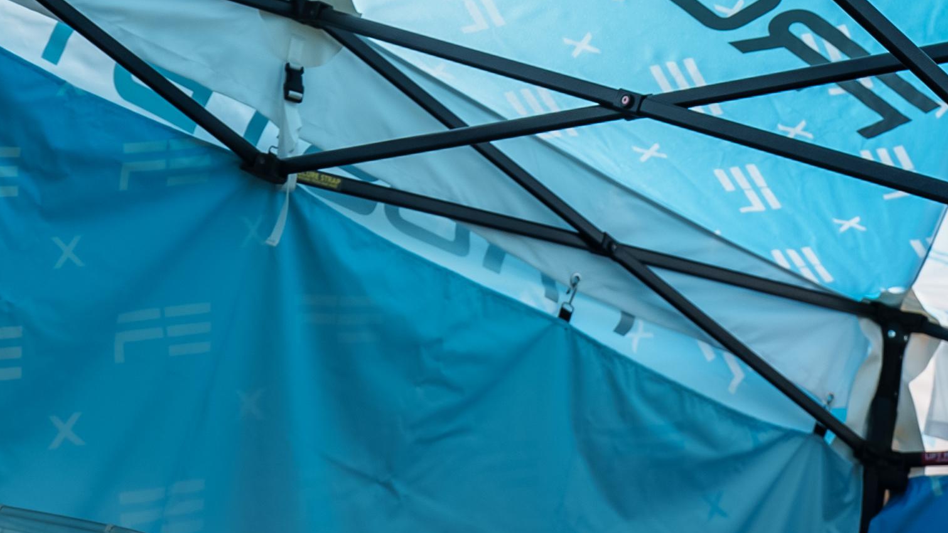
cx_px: 190
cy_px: -579
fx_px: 2589
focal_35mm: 103
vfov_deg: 10.6
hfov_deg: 20.5
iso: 200
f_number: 6.3
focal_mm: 35
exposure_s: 1/100
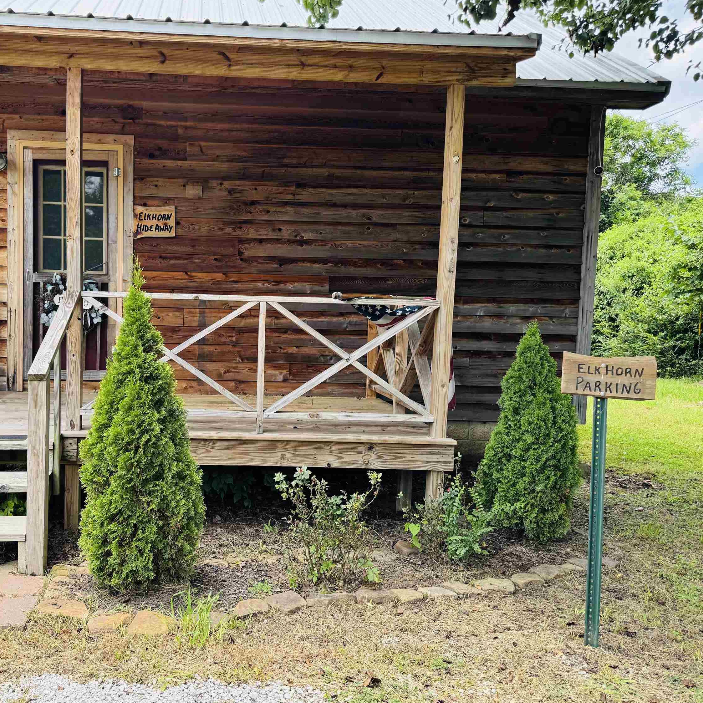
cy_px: 349
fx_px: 666
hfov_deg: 54.4
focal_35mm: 29
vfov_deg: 55.6
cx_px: 228
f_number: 1.78
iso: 80
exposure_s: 1/876
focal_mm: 6.76
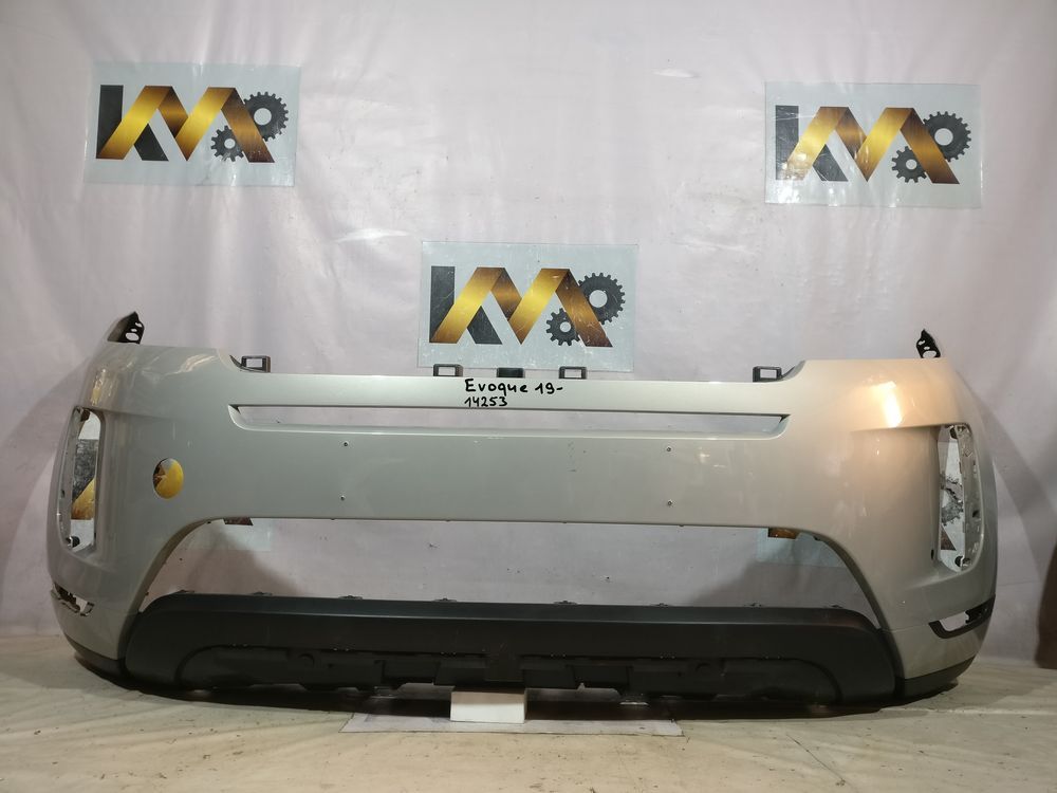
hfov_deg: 63.4
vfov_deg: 49.7
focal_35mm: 28
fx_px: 855
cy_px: 396
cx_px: 528
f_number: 2
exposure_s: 1/25
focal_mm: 4.26
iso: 320
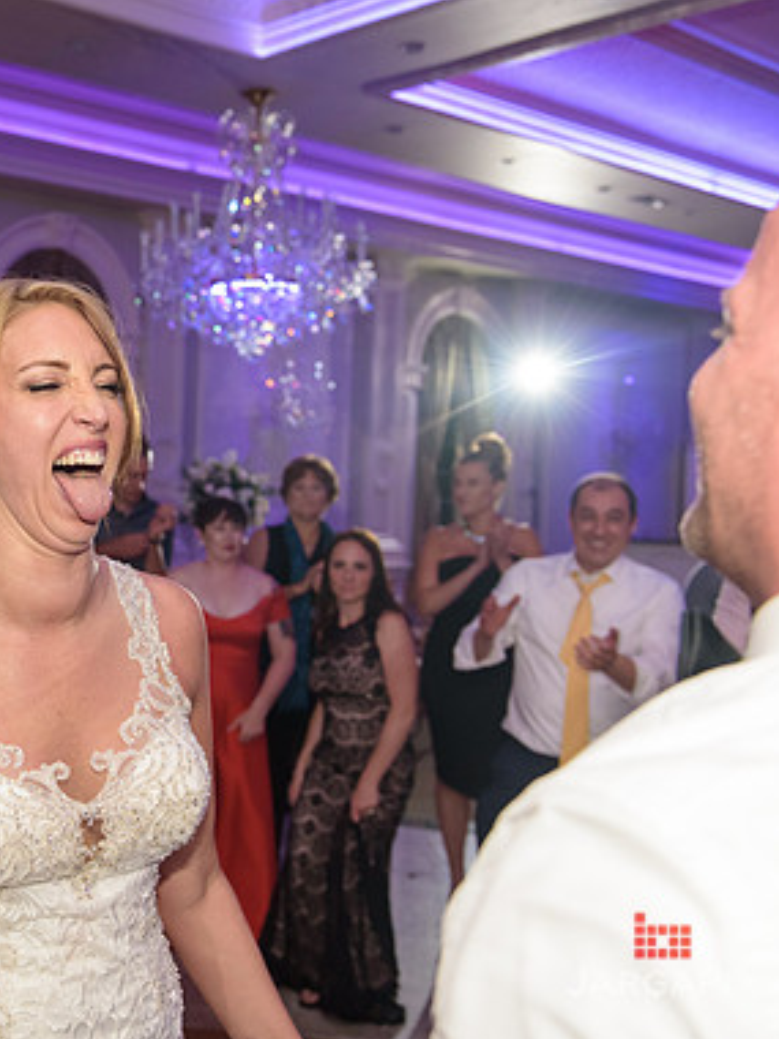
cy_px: 526
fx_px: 1410
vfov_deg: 40.4
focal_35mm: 47
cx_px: 36
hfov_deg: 29.2
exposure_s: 1/125
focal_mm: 32
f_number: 3.2
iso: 1600
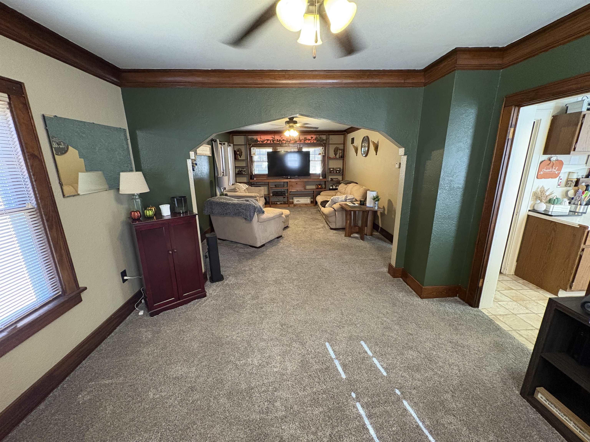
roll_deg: +1.0
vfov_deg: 85.7
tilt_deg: -14.5
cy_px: 221
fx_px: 239
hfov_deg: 102.1
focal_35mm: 14
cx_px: 295
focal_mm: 2.22
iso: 800
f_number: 2.2
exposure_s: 1/60
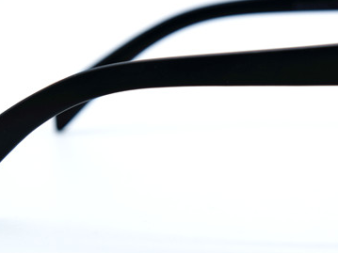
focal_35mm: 150
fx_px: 1464
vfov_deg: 9.9
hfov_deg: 13.0
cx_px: 324
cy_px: 61
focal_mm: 37.4
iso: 160
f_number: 5.6
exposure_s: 1/125
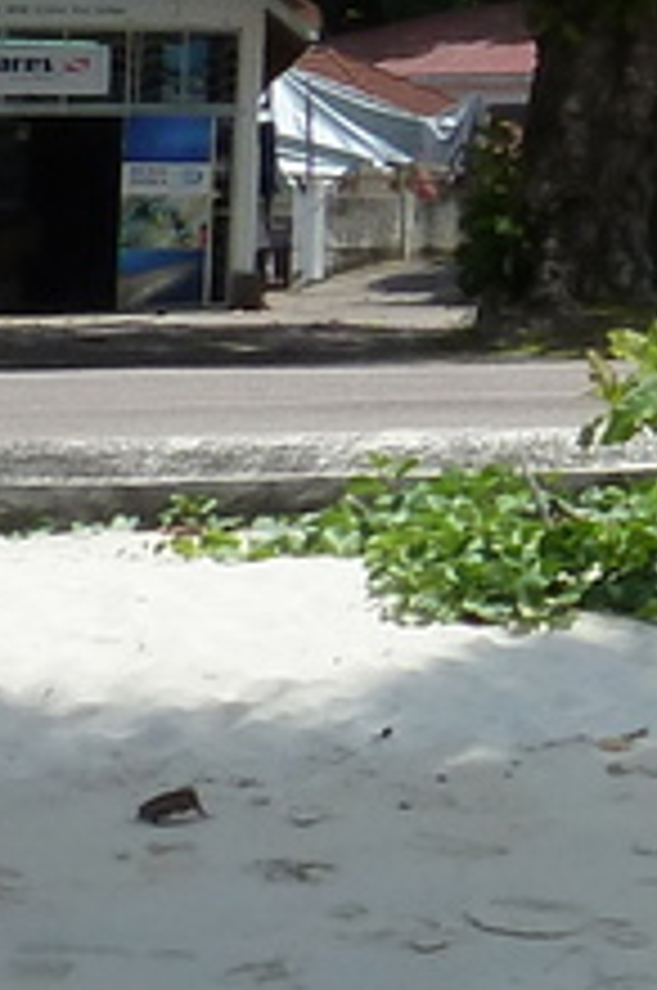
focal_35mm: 142
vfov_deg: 14.1
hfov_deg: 8.1
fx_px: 3899
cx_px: 2061
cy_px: -176
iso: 125
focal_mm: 4.1
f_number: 5.6
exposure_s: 1/400
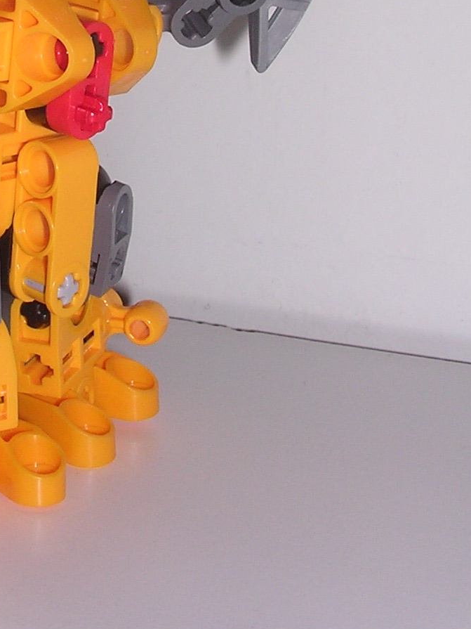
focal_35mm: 87
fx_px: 1579
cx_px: 24
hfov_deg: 16.7
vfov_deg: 21.3
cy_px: -81
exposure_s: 1/60.1
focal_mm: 5.8
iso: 100
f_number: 5.6
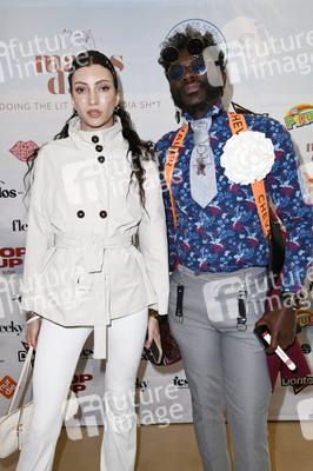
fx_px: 457
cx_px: 156
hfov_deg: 37.8
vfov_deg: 54.5
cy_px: 236
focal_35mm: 35
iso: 800
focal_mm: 35
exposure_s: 1/250
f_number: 6.3
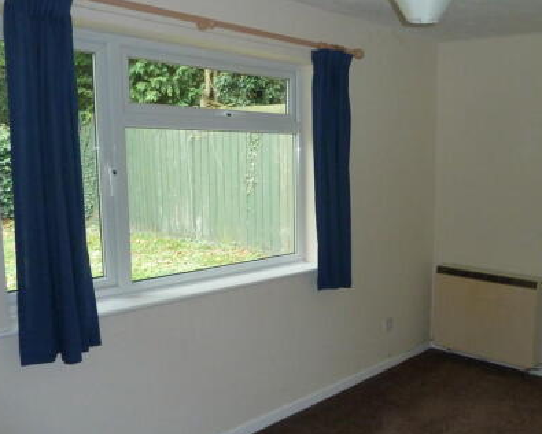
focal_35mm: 36
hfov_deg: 49.0
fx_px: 577
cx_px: 382
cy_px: 244
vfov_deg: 41.1
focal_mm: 4.1
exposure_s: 1/30
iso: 320
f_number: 3.3
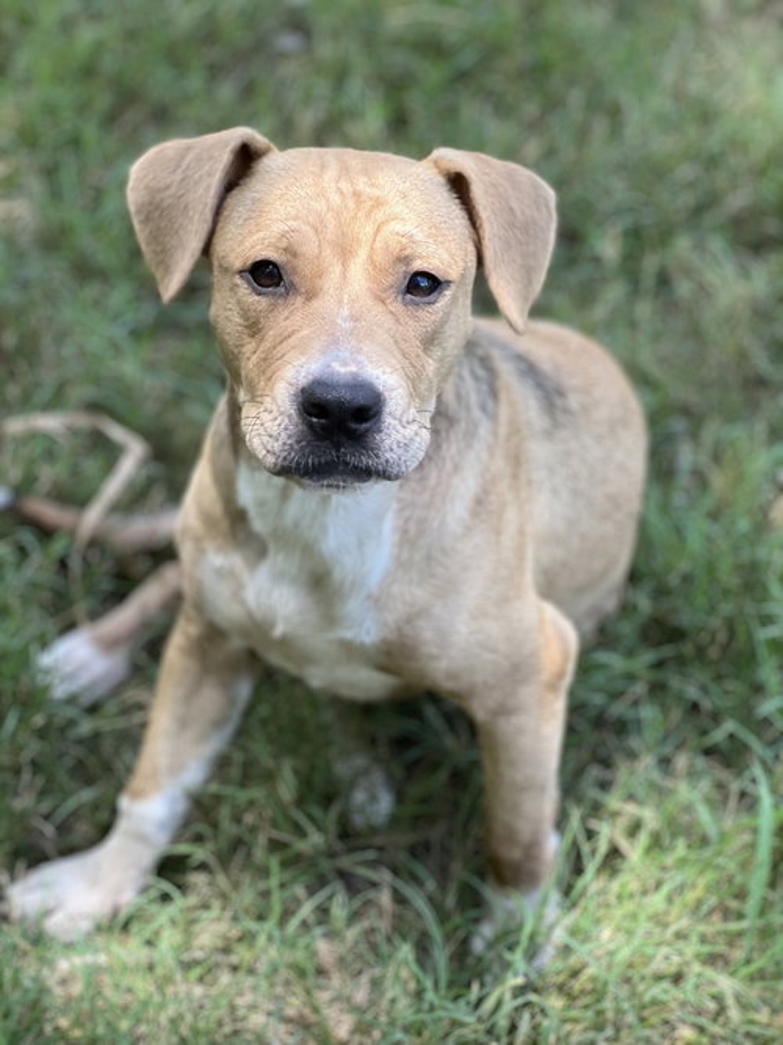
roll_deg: -3.0
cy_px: 522
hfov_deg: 19.1
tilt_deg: -41.6
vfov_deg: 25.3
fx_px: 2323
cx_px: 392
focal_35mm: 77
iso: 64
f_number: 2.8
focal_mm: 9
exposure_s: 1/121
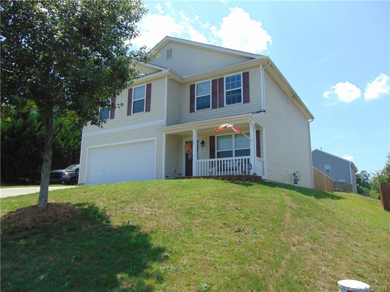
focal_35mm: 25
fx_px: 282
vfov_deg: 54.9
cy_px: 146
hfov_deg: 69.4
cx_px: 195
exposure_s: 1/1000
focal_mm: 4.5
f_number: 3
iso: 80
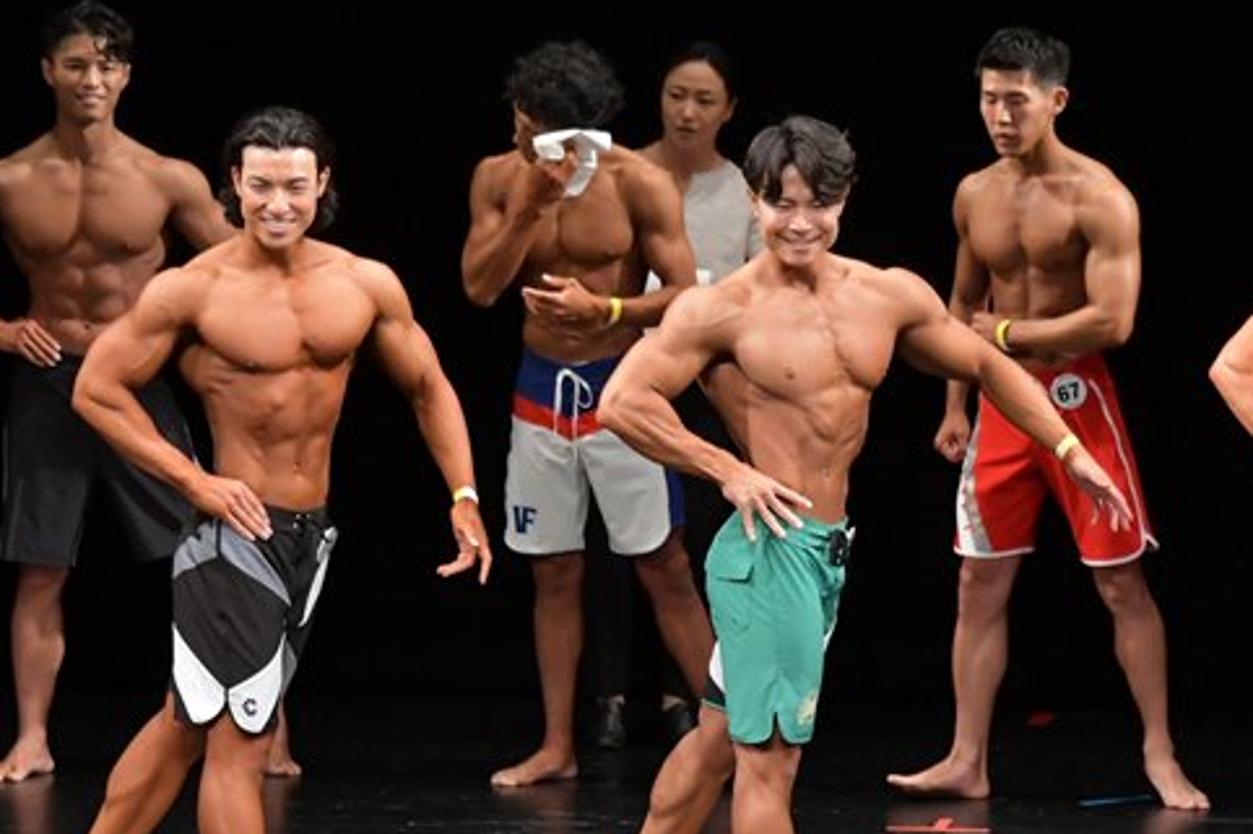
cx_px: 740
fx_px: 12142
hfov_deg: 5.9
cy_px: 572
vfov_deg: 3.9
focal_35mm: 349
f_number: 5.6
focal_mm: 145
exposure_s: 1/400
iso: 3200
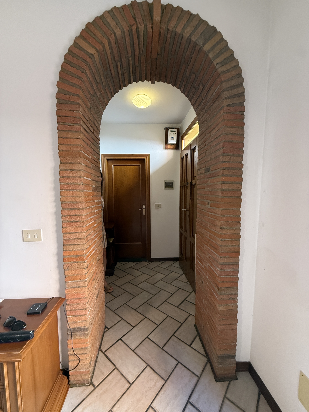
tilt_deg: -3.4
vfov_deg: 102.1
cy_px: 206
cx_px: 154
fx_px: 167
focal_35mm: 14
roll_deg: -0.4
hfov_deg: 85.7
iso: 320
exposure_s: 1/67
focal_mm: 2.22
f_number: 2.2
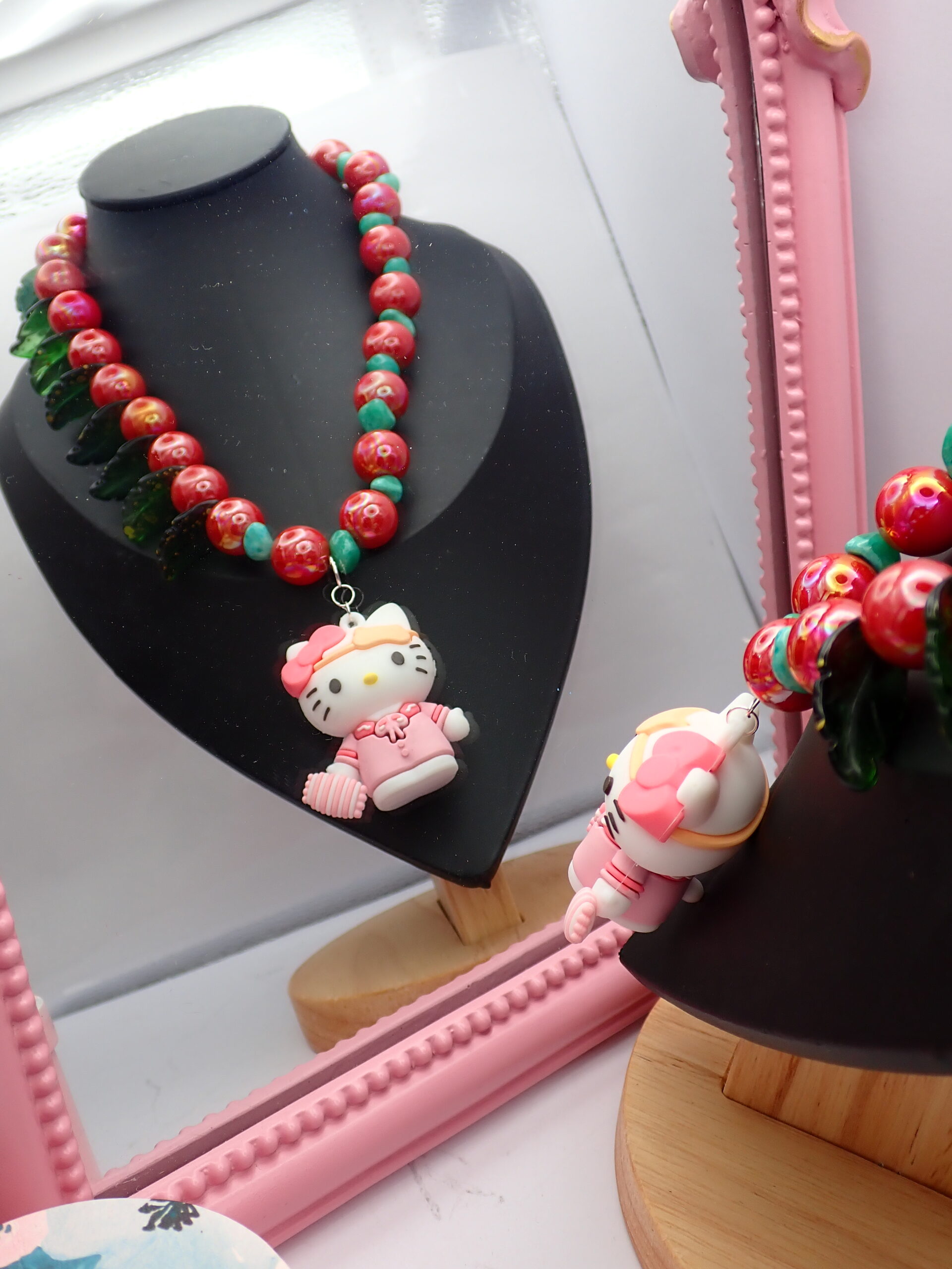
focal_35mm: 36
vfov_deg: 51.4
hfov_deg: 39.7
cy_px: 634
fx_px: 1320
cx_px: 476
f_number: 2.5
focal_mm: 6.37
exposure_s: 1/100
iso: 100
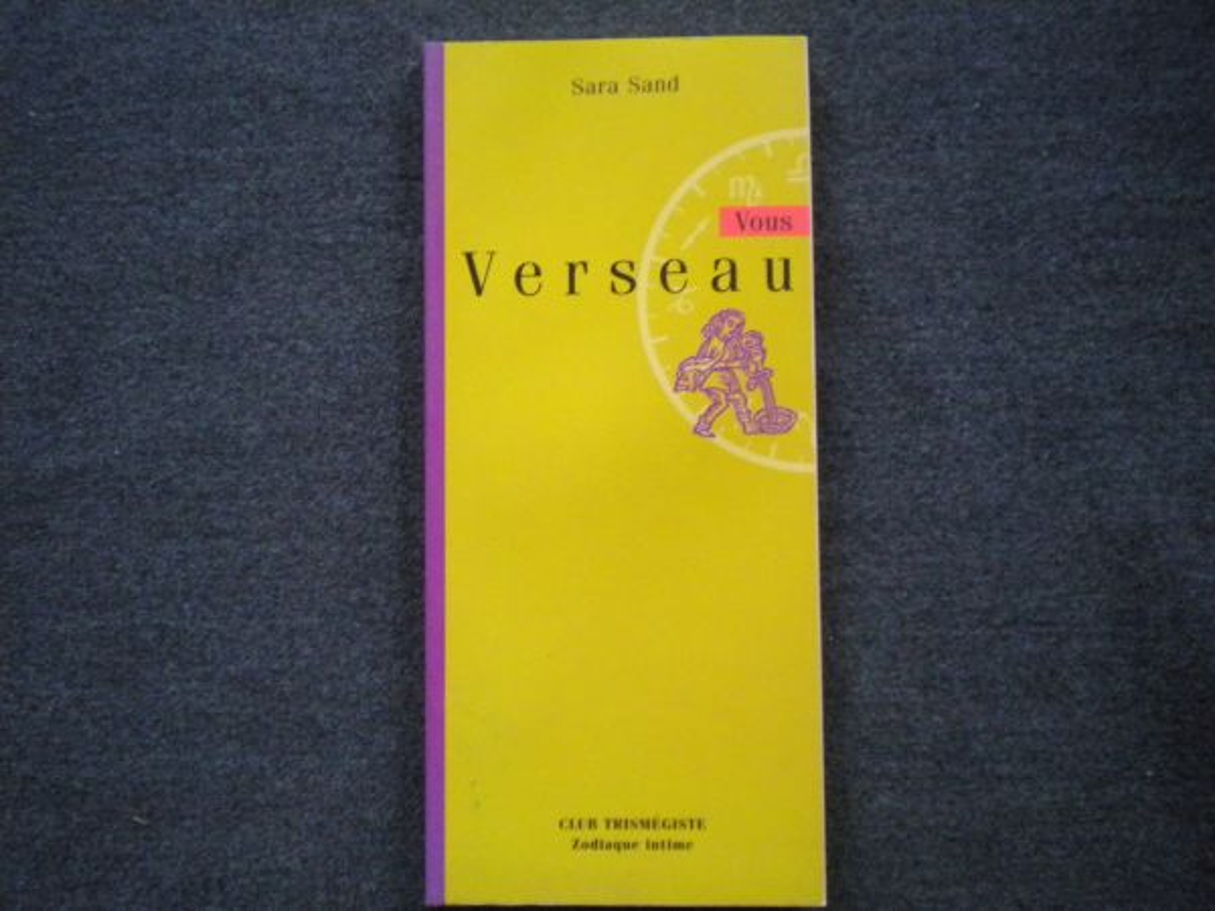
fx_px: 1439
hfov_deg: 45.8
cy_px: 456
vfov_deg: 35.1
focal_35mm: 41
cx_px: 608
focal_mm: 7.4
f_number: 3.5
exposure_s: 1/55.1
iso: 800
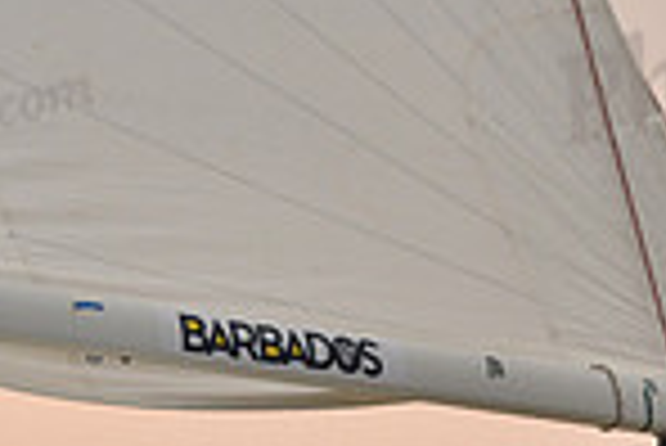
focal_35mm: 399
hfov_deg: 5.2
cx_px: 328
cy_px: 741
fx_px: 7389
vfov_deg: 3.4
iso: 400
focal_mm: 102
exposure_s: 1/500
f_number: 4
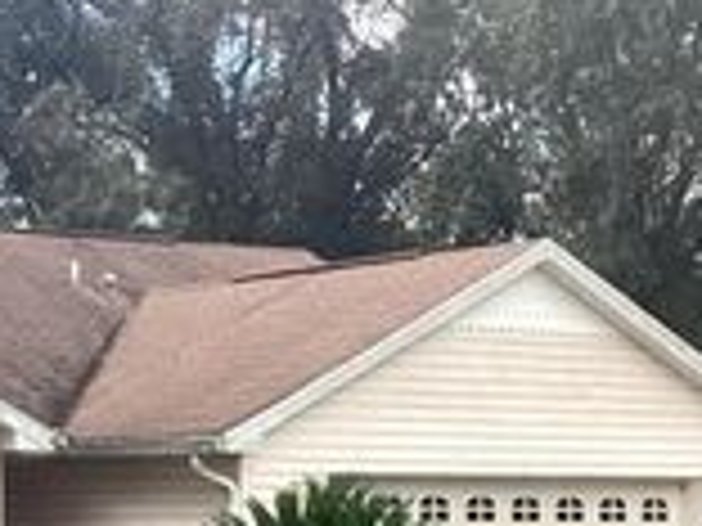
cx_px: 54
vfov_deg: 11.4
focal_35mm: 127
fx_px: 2576
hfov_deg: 15.3
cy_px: 629
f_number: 2.4
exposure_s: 1/351
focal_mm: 3.3
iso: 25
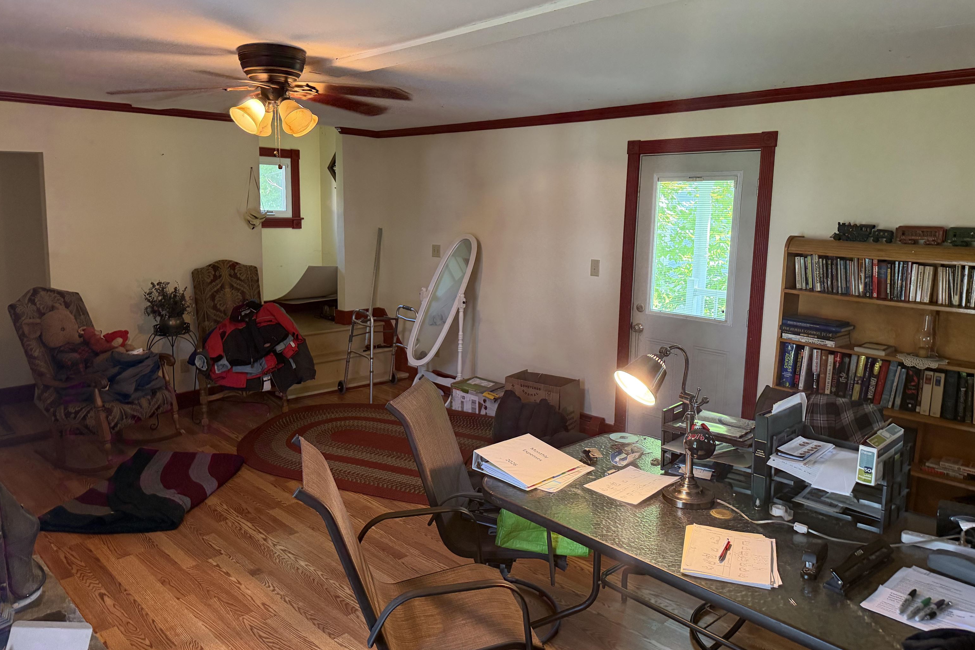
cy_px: 292
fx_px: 677
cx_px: 487
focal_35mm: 25
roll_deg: -0.8
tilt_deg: -7.4
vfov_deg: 51.2
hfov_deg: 71.5
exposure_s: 1/60
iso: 320
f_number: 1.78
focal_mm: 6.76
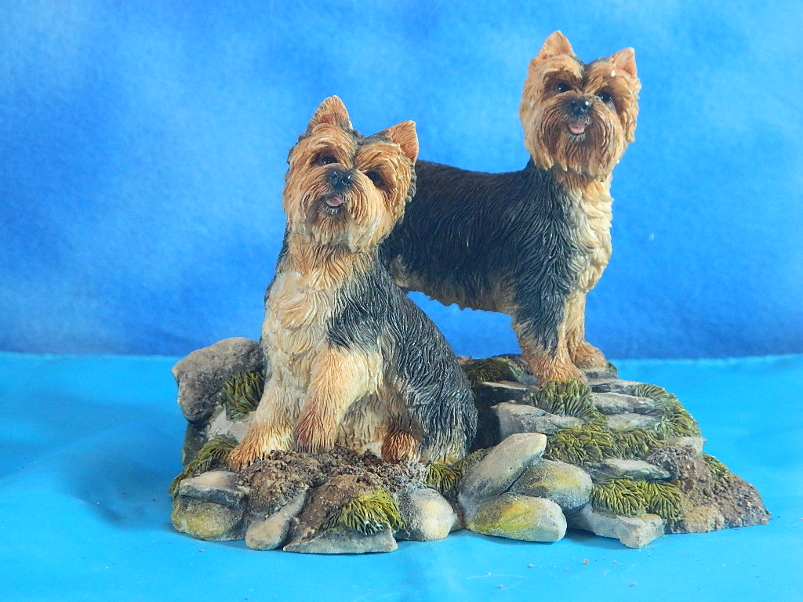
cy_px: 301
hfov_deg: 33.8
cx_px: 402
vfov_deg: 25.7
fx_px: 1322
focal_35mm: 57
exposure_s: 1/20
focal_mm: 10.2
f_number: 3.8
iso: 400
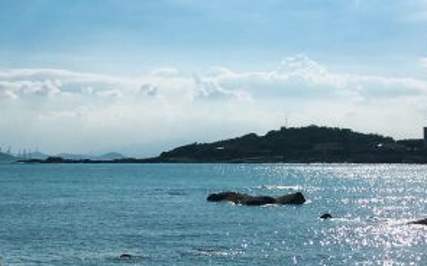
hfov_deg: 28.2
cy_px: 115
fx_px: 849
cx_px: 203
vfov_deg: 17.8
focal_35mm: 73
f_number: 2.2
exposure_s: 1/8547
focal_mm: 4.15
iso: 25
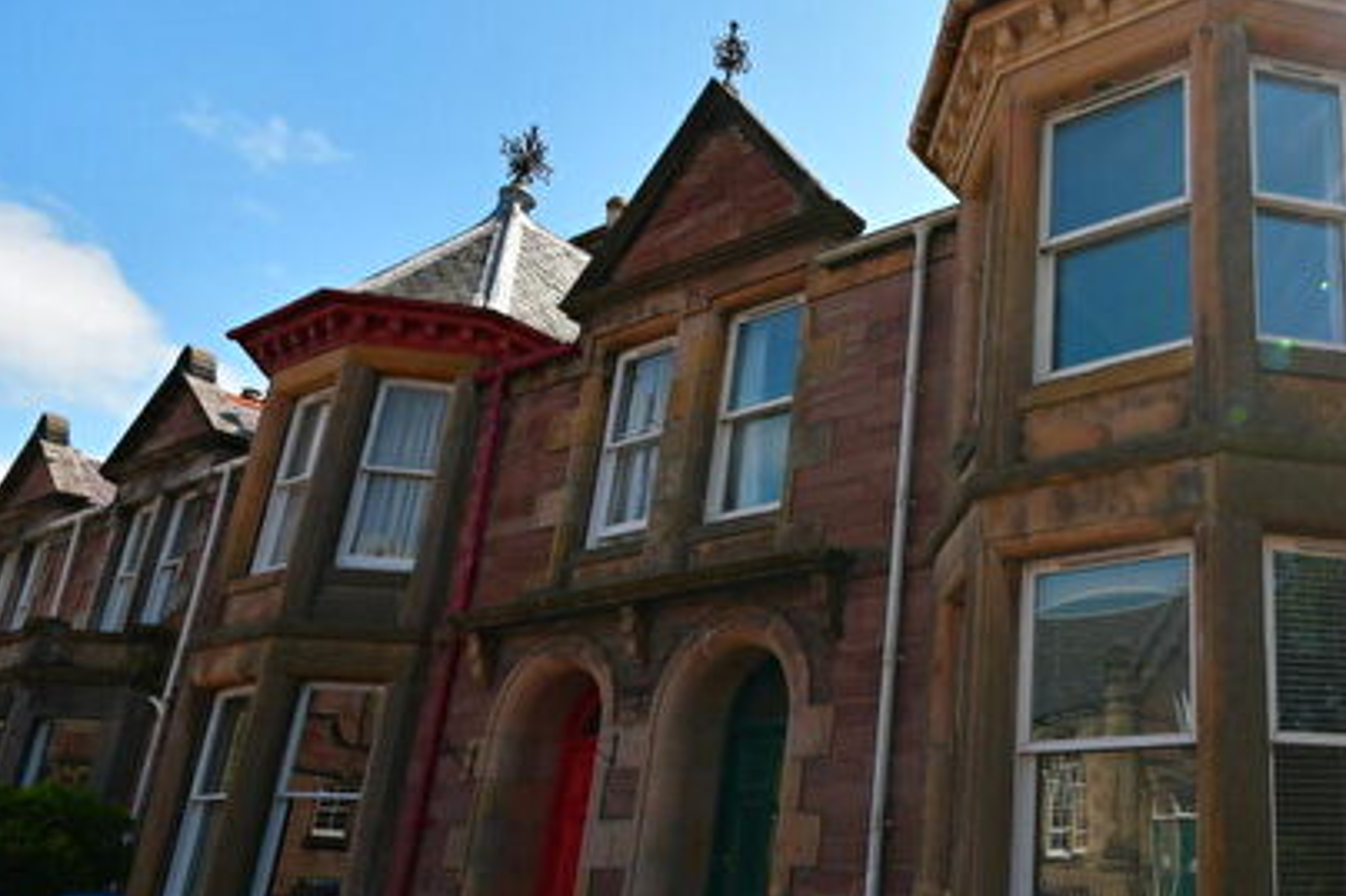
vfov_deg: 49.1
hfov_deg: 61.8
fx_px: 972
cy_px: 558
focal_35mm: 26
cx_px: 1133
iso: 200
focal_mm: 10
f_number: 10
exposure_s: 1/250
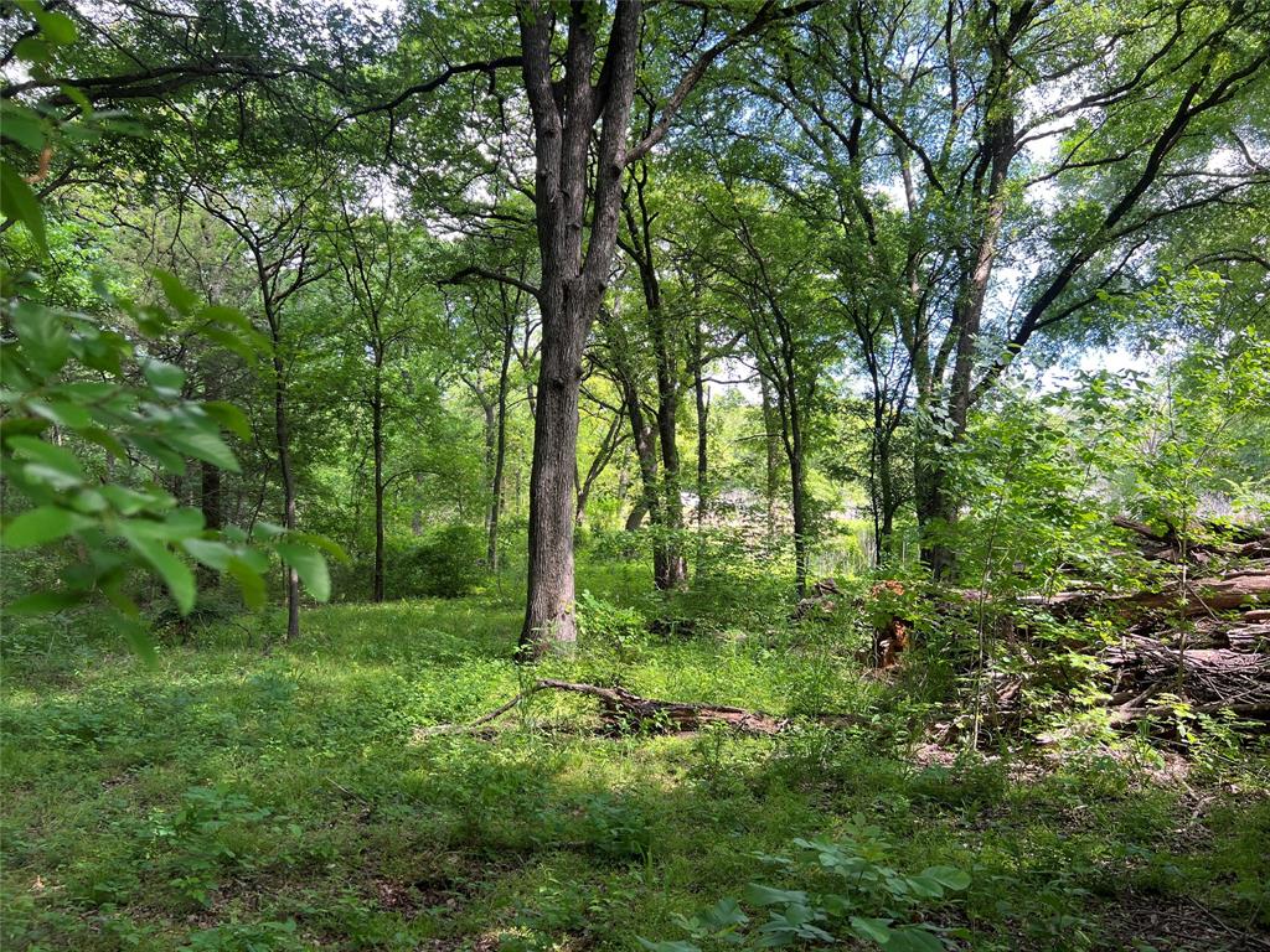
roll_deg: -0.6
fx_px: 954
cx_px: 635
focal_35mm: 26
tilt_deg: +3.9
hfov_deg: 67.3
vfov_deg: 53.1
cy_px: 476
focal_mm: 5.7
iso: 40
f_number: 1.5
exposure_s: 1/208
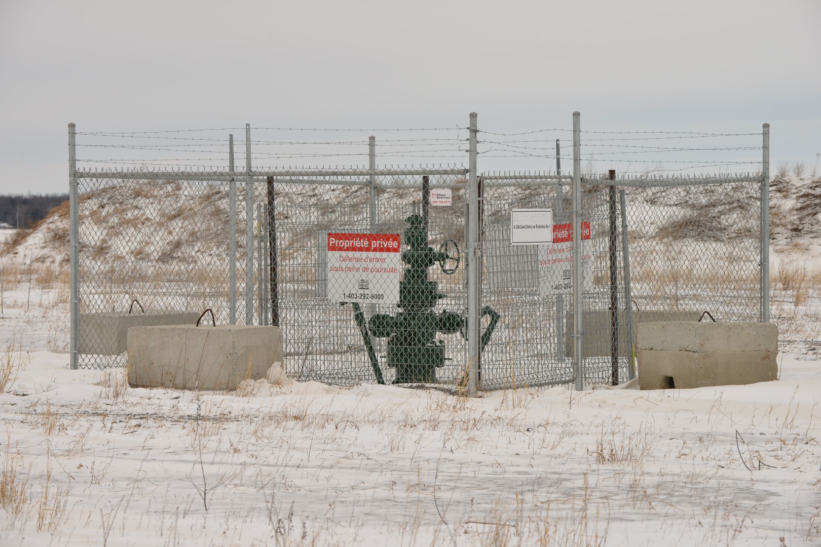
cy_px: 274
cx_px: 410
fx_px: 3079
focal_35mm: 135
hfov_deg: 15.2
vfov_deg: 10.2
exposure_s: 1/320
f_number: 10
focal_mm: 135
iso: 200
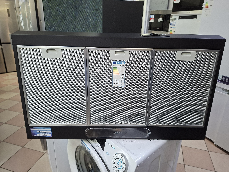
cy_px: 86
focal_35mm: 23
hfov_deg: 73.9
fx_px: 152
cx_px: 114
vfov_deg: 58.9
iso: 250
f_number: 1.8
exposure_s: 1/50
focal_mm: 5.54
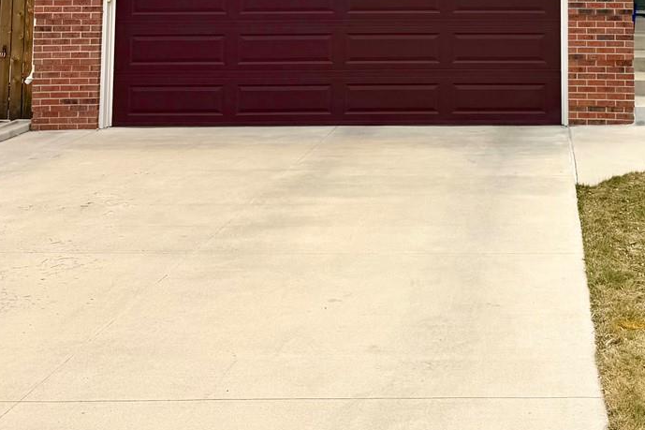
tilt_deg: +5.9
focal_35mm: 58
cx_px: 545
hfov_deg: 33.2
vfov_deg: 21.5
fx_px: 1039
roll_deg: -0.1
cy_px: -103
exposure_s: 1/3759
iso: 80
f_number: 1.78
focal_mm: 6.76
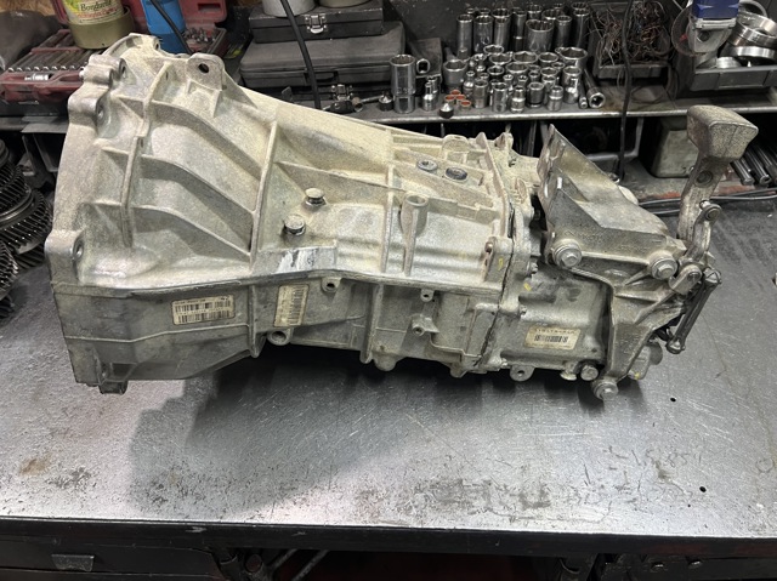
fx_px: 583
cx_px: 388
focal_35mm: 26
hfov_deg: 67.3
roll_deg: +5.4
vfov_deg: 53.0
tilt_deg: -42.6
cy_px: 290
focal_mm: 5.7
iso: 80
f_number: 1.5
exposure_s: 1/50
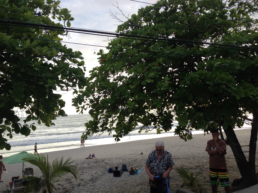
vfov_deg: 40.7
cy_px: 96
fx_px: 261
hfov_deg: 52.6
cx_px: 129
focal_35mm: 35
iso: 50
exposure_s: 1/361
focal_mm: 4.28
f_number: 2.4
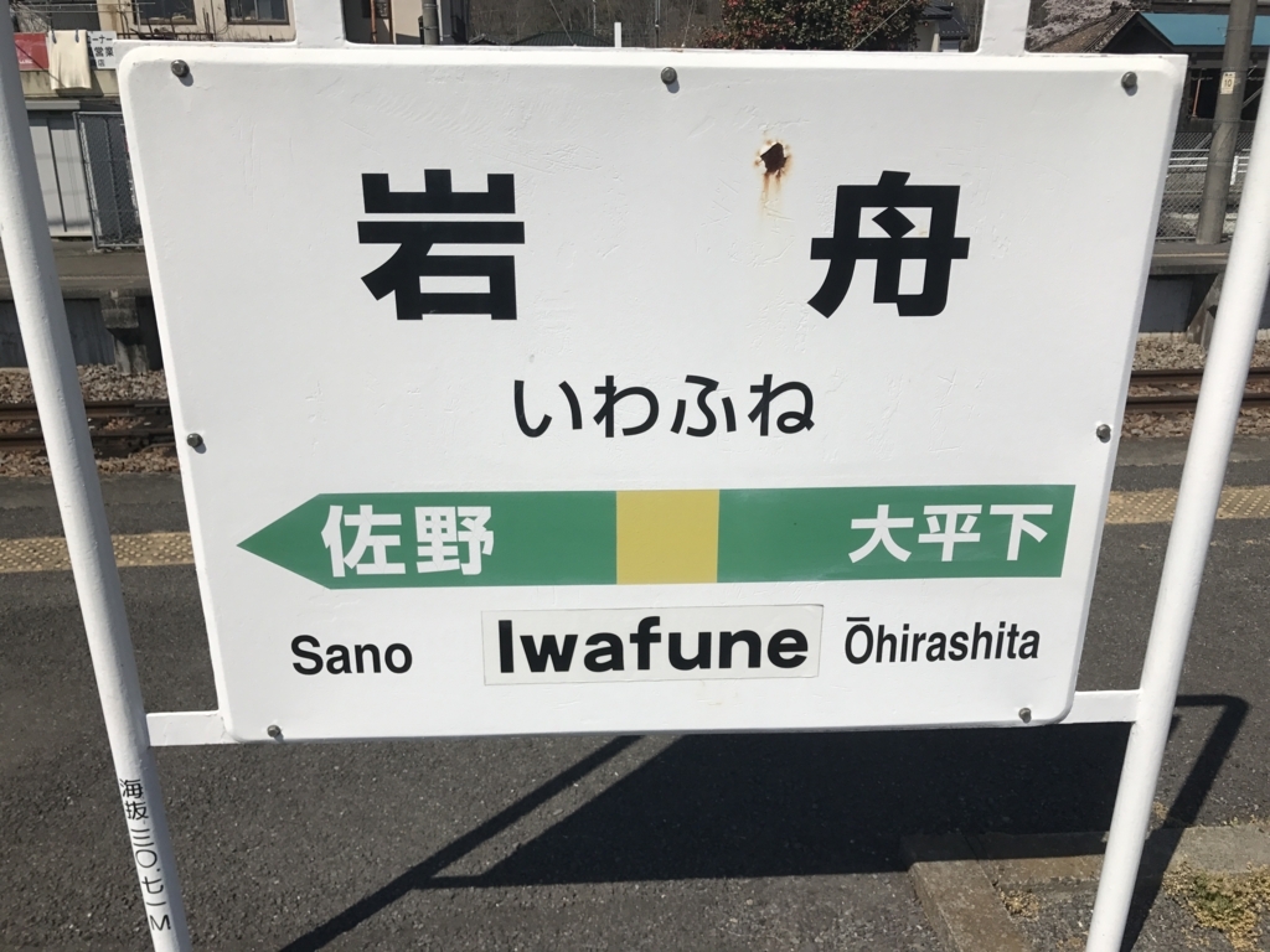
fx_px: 1027
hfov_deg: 63.4
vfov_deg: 49.7
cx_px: 635
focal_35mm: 28
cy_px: 476
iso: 25
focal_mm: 3.99
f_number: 1.8
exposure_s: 1/6410
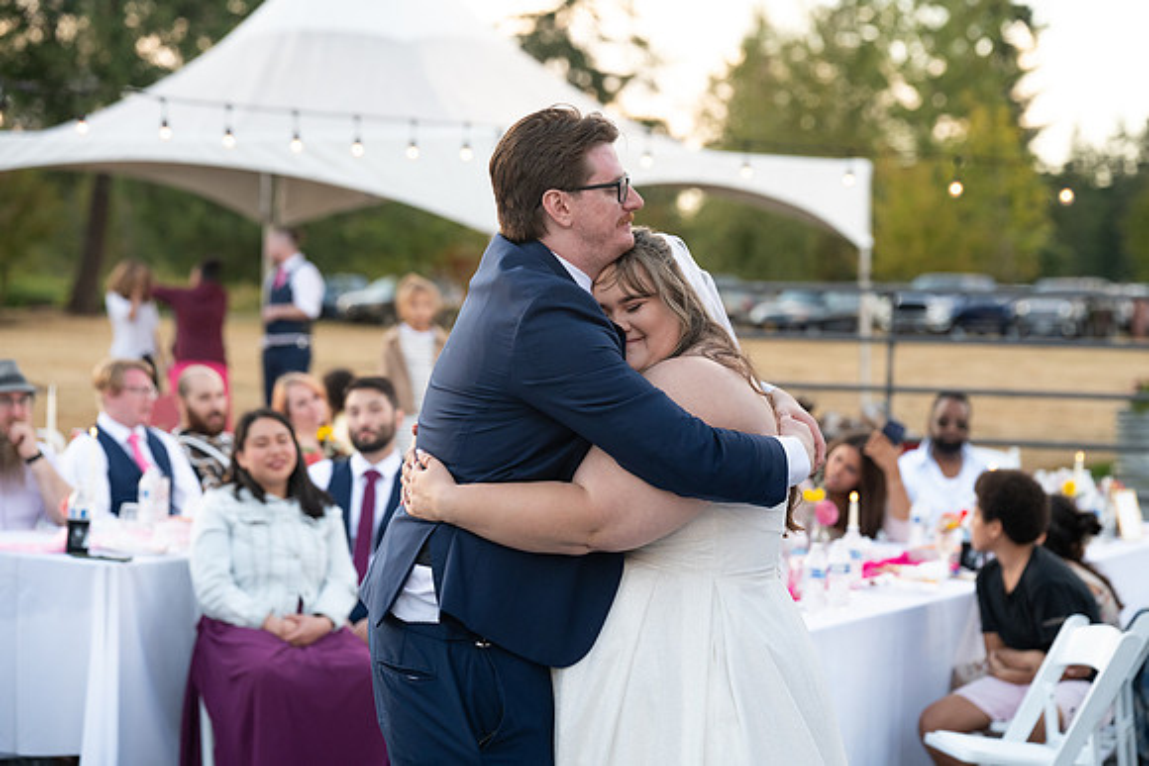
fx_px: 3224
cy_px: 383
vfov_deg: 13.6
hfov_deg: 20.2
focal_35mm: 101
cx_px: 574
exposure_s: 1/500
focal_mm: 101
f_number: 4
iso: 1600
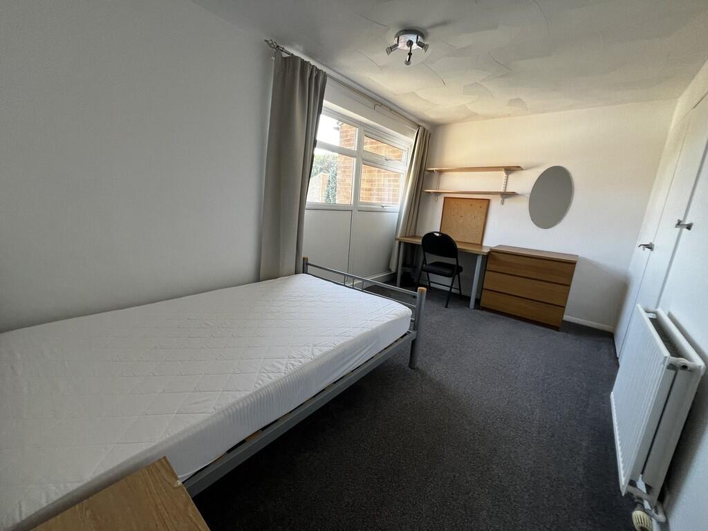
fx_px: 266
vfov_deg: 89.9
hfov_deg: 106.2
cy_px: 266
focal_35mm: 13
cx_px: 354
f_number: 1.8
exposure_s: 1/99
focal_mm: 1.57
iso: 80
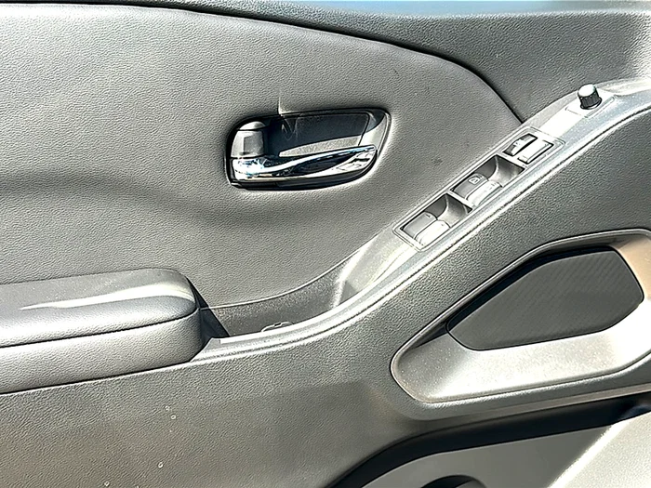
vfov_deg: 35.1
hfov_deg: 45.8
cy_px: 244
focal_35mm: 41
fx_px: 771
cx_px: 326
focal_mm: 6.86
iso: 80
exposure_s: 1/904
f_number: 1.78
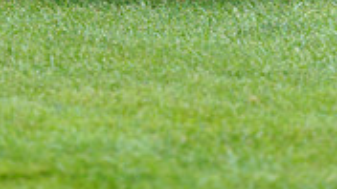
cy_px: -218
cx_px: 110
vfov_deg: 1.5
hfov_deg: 2.7
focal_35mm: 805
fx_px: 7193
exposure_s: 1/640
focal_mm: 200
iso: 640
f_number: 2.8
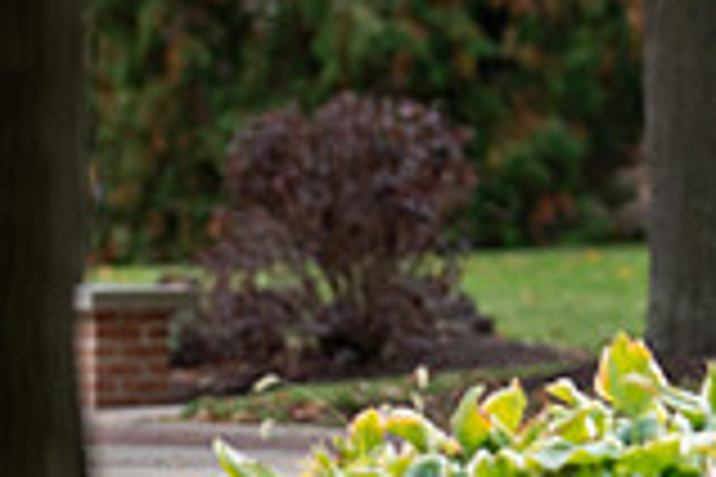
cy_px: -34
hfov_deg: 1.9
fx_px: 21816
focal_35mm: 1097
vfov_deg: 1.3
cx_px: 991
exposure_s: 1/640
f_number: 3.2
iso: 320
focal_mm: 300
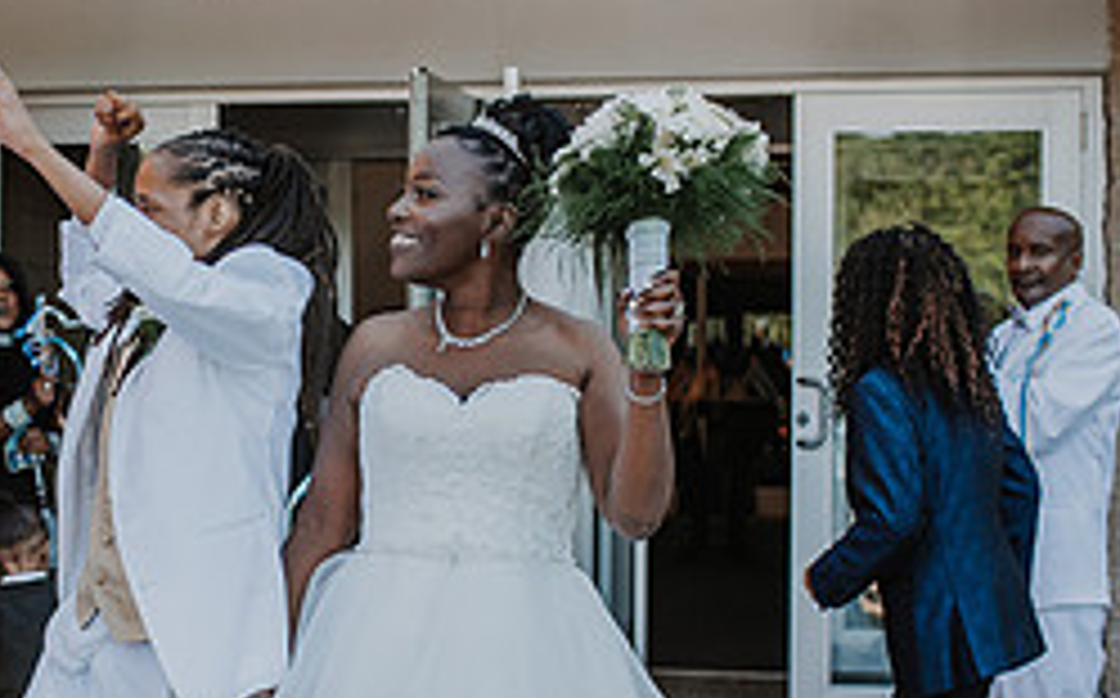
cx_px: 224
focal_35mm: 91
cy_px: 407
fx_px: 2775
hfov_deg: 22.5
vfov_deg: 14.3
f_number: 3.2
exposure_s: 1/1250
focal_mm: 35
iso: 280
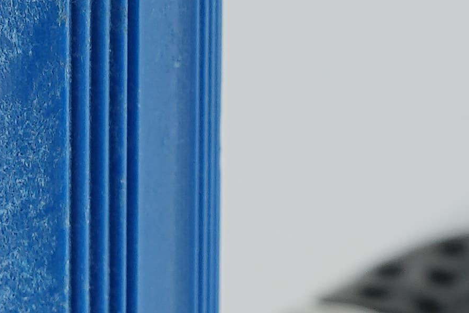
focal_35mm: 709
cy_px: -201
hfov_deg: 2.9
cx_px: -184
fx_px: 9234
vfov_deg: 1.9
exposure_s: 1/125
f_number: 13
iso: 80
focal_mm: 90
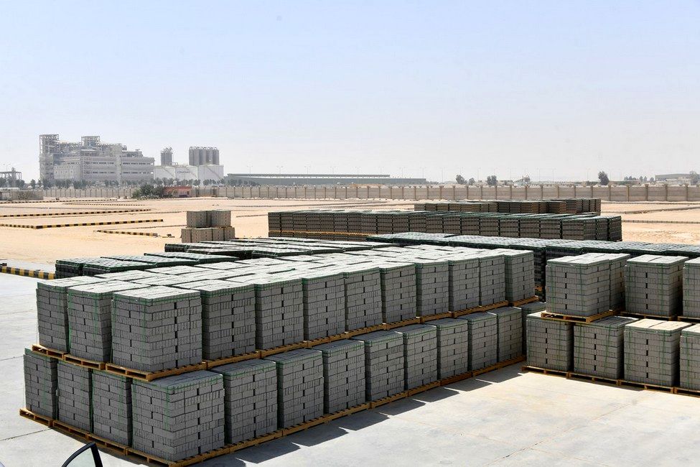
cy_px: 234
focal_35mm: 42
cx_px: 350
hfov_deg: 46.4
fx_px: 817
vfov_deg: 31.9
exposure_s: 1/320
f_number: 9
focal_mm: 42
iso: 100
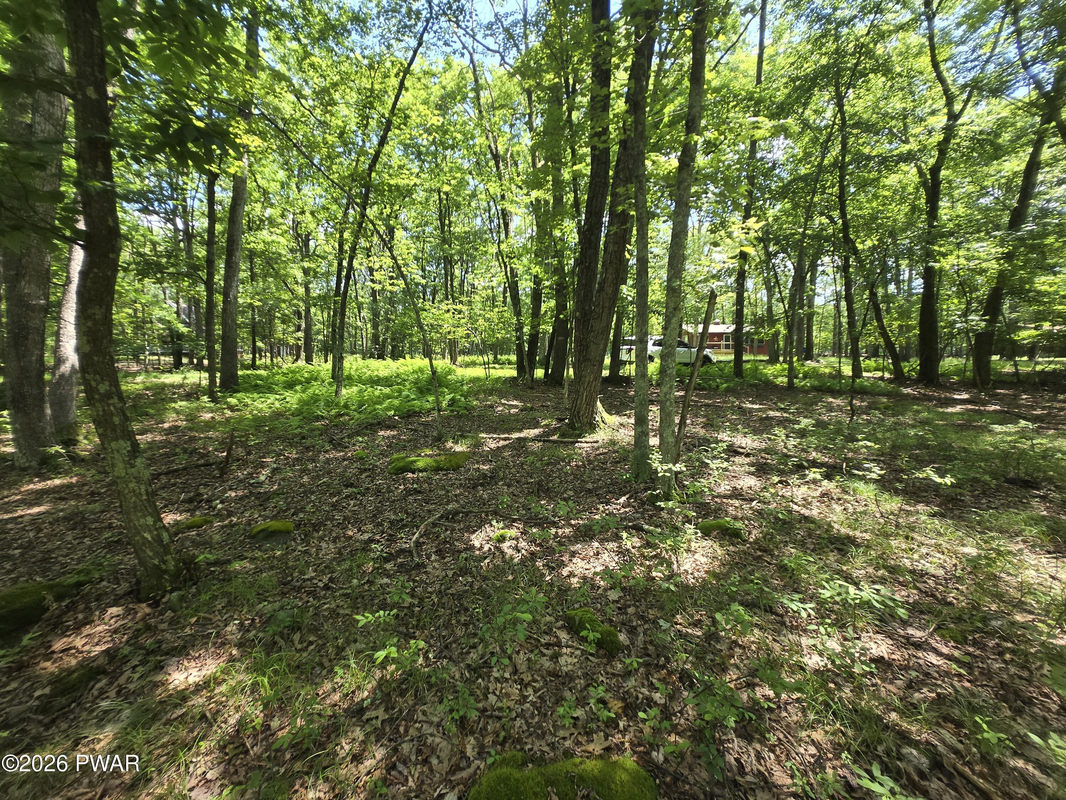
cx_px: 533
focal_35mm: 13
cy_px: 400
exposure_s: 1/120
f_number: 2.2
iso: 32
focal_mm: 1.7
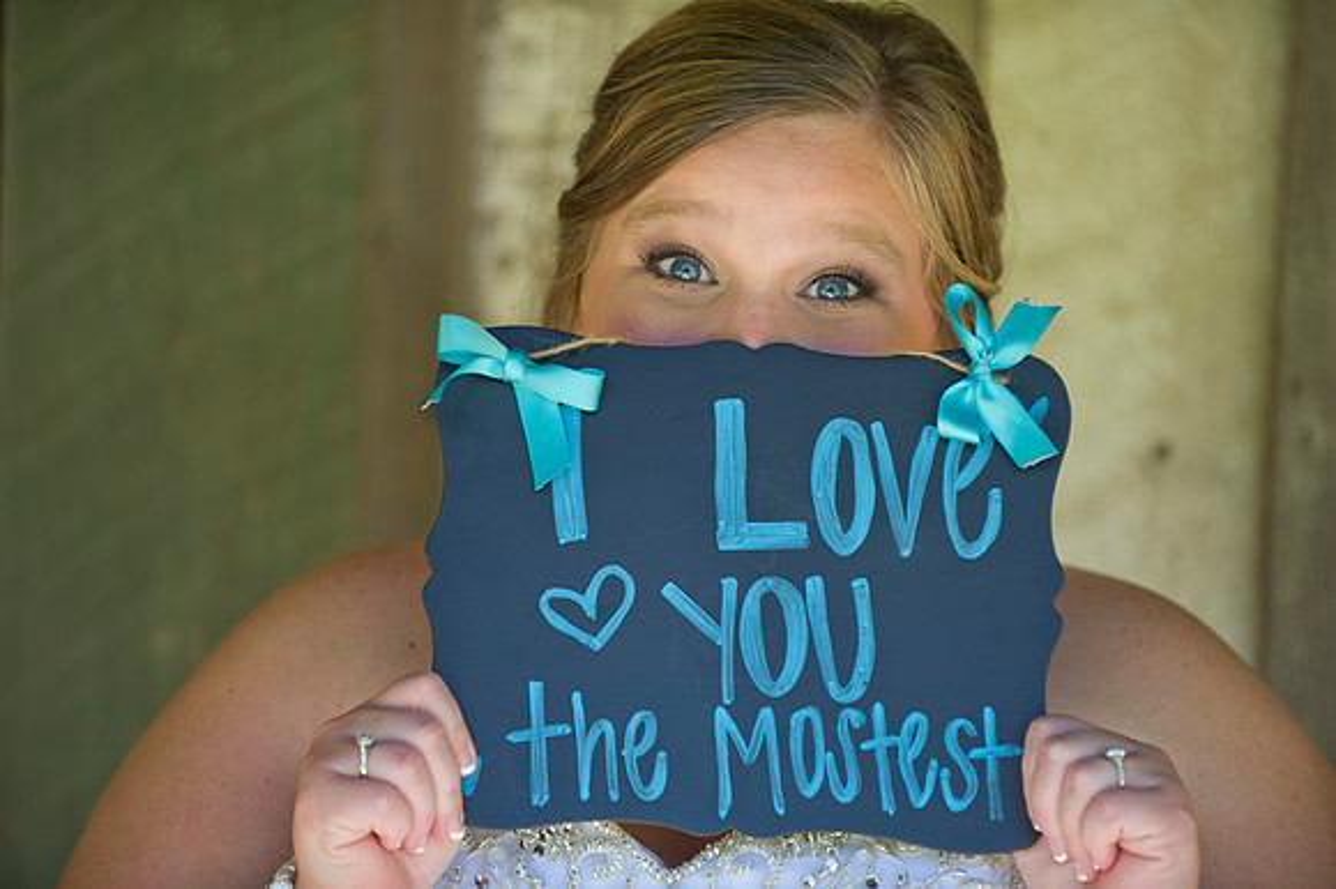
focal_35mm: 170
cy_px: 444
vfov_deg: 8.1
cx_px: 668
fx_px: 6305
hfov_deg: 12.1
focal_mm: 170
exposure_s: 1/160
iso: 200
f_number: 2.8
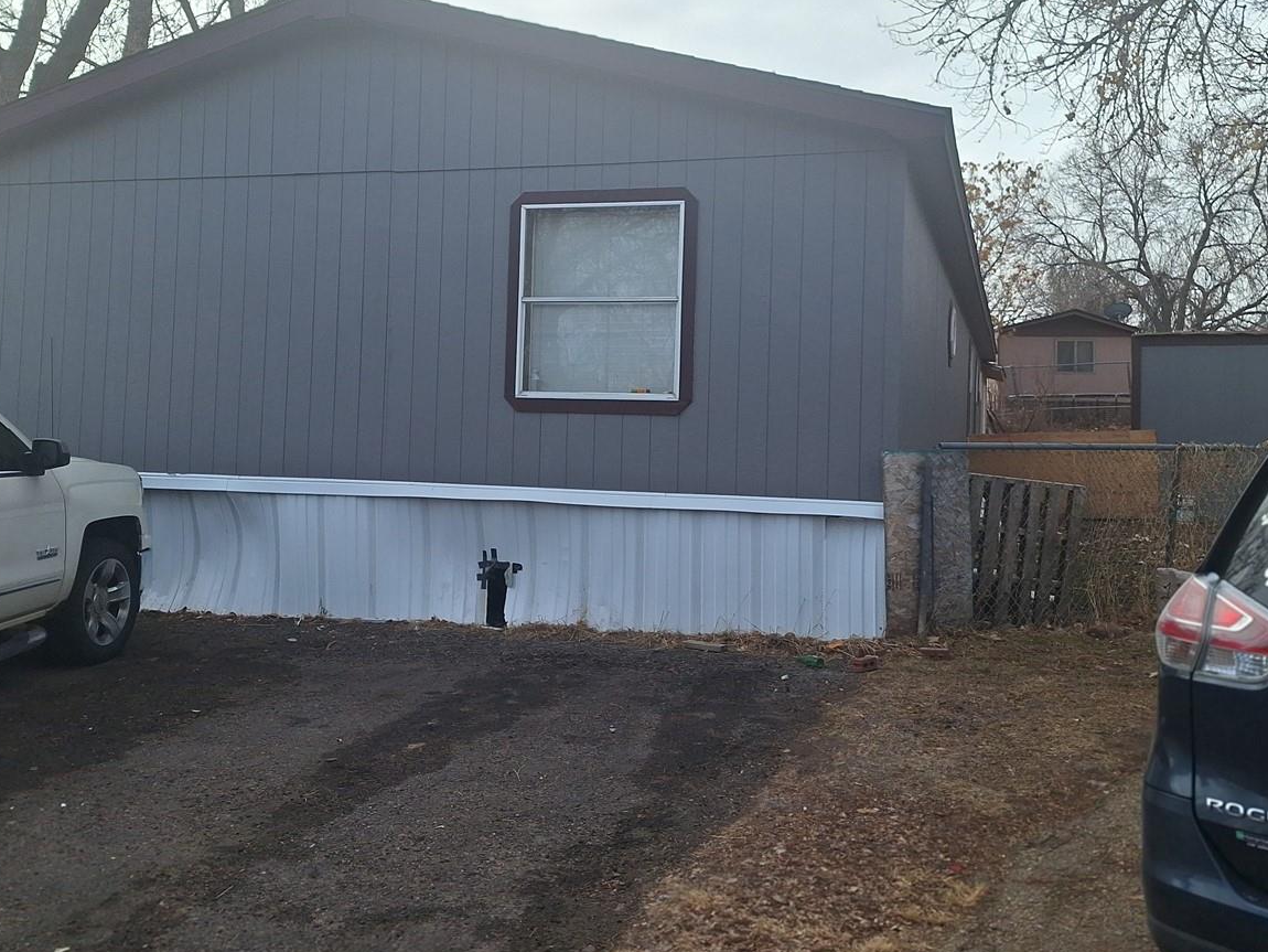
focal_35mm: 32
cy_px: 375
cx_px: 636
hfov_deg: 56.8
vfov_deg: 43.9
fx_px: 1172
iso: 40
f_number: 1.8
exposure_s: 1/2410
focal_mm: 5.54
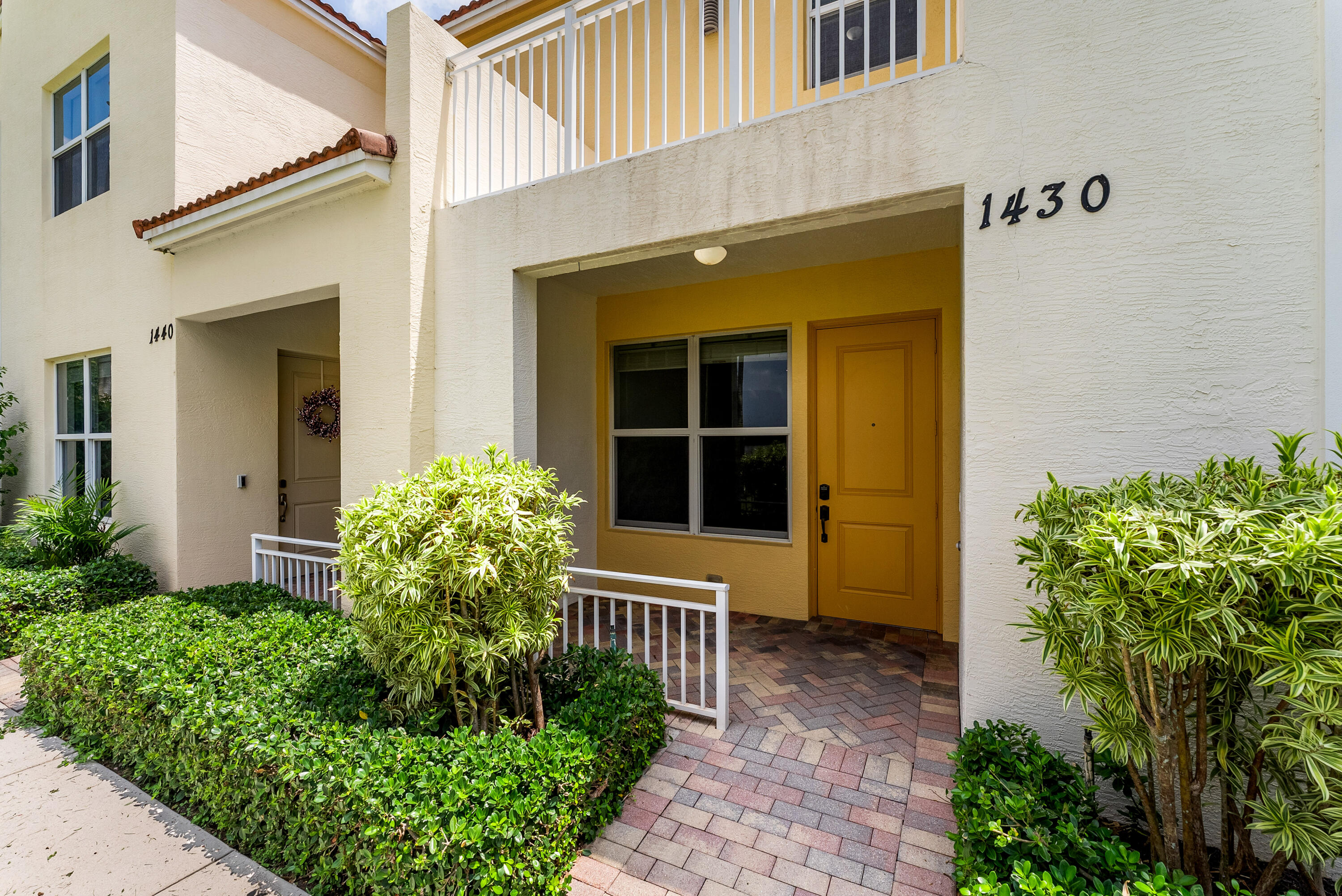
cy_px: 448
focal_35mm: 14
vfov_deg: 81.3
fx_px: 522
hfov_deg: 104.2
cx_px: 671
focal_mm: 14
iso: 640
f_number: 6.3
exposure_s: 1/1250
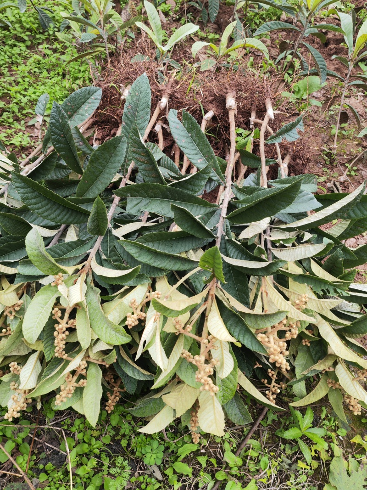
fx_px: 382
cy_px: 245
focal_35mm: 27
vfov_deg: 65.3
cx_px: 184
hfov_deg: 51.3
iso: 100
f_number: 1.8
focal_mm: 5.53
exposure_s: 1/100
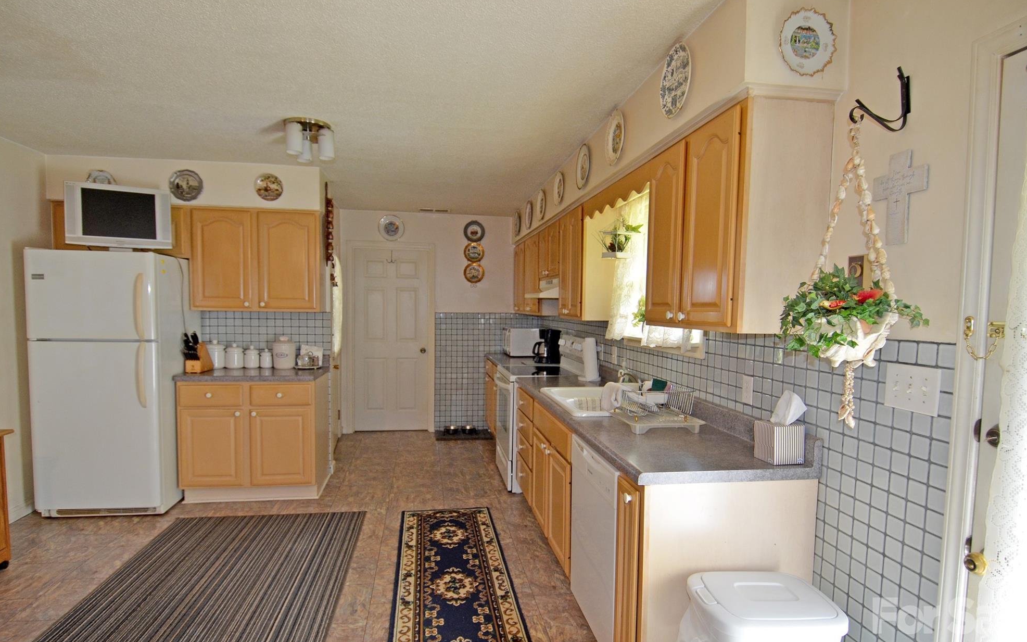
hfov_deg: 88.0
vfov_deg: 62.1
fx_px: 532
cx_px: 505
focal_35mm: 19
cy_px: 347
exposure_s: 1/60
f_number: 4
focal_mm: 12
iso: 500
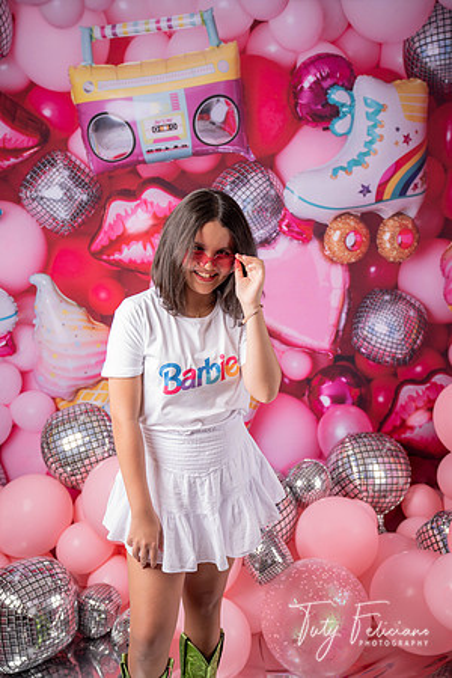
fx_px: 697
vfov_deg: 51.9
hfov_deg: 35.9
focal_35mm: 37
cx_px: 226
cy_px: 339
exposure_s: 1/125
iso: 125
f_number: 3.5
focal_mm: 37
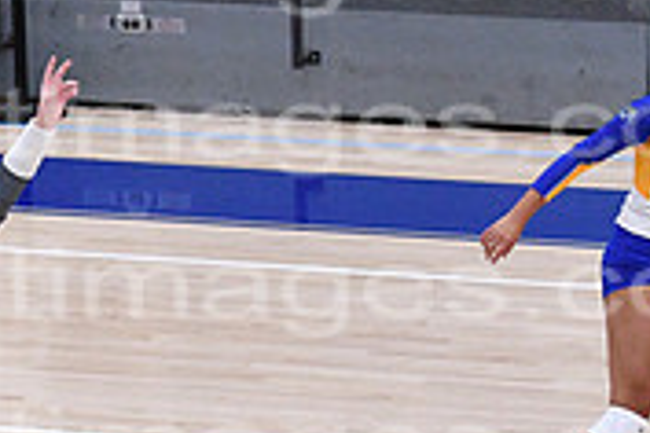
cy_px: 372
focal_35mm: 403
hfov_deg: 5.1
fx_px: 7276
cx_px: -7
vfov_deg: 3.4
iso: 6400
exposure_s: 1/1000
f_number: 3.2
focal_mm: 82
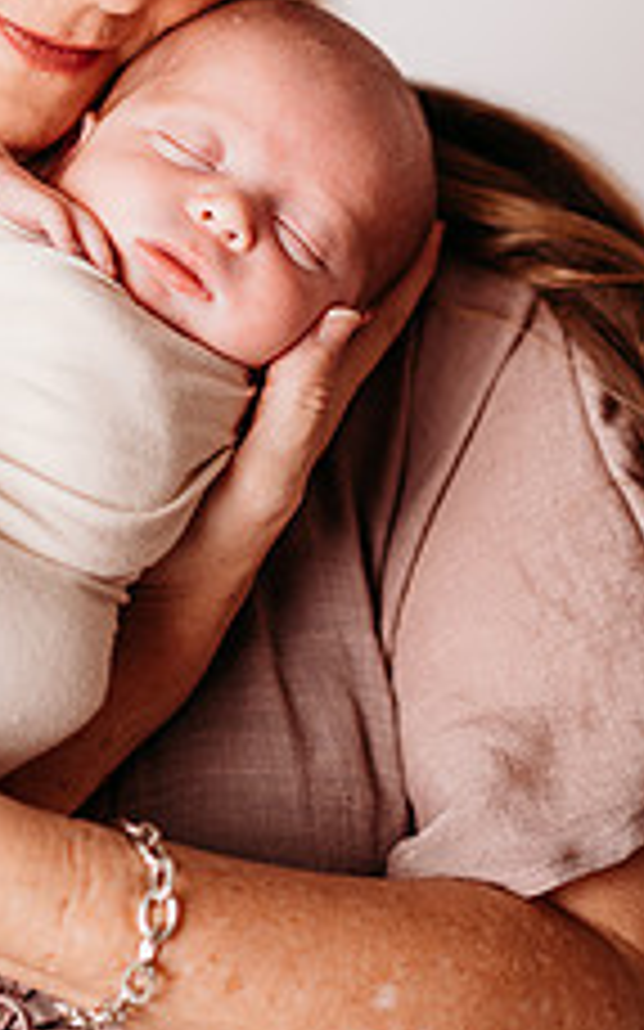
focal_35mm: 170
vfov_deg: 12.2
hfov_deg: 7.7
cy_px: 94
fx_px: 4777
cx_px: -18
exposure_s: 1/160
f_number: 2
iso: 50
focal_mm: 85
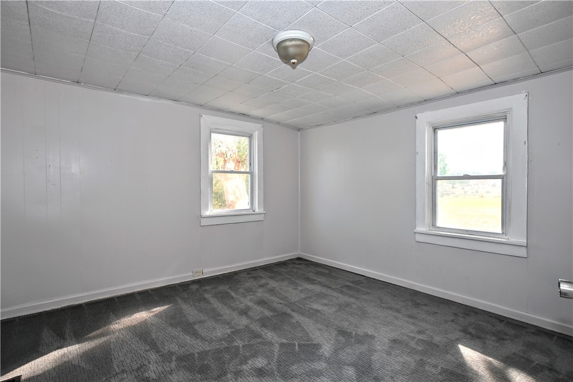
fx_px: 286
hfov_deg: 90.0
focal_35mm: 18
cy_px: 191
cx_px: 286
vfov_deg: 67.3
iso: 200
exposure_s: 1/80
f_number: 4.5
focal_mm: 12
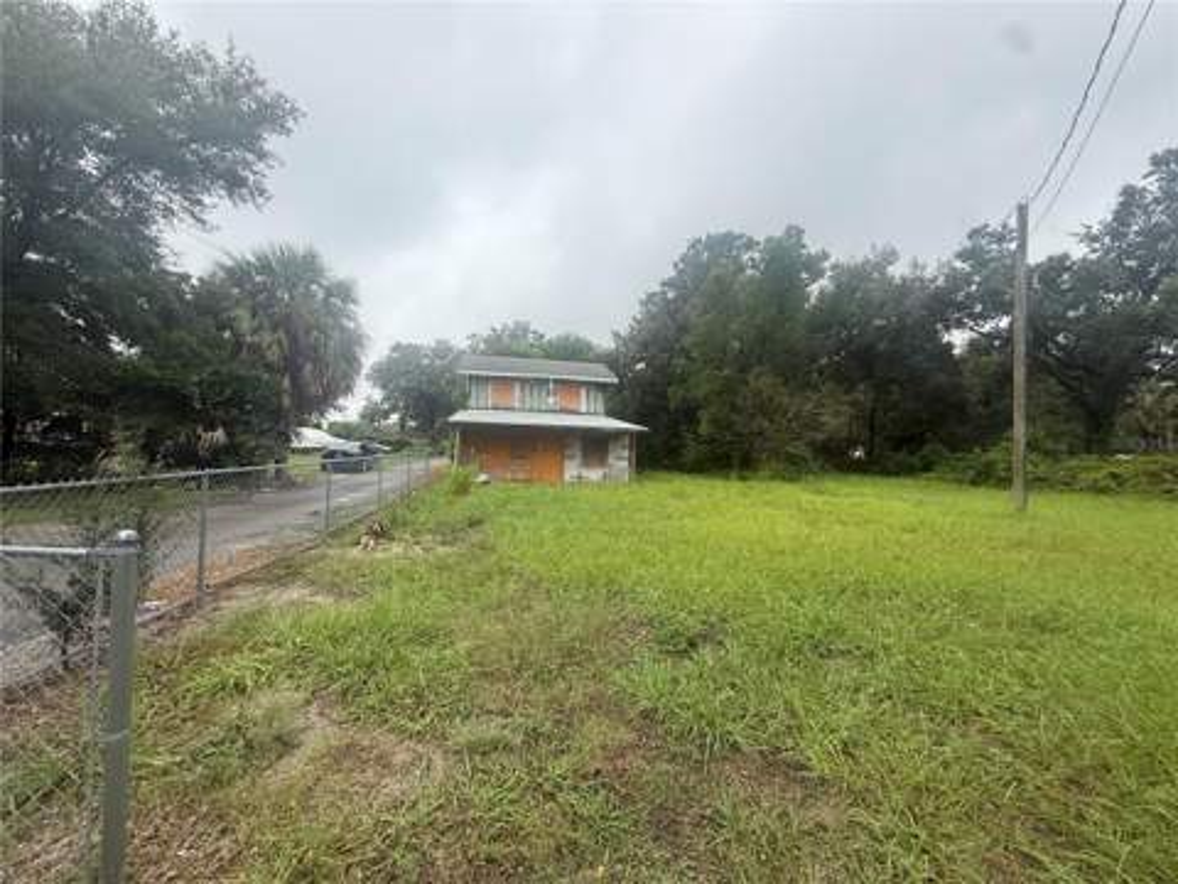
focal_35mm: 14
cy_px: 442
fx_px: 476
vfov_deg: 85.7
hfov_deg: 102.1
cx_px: 589
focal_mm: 2.22
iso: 50
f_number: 2.2
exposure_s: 1/942
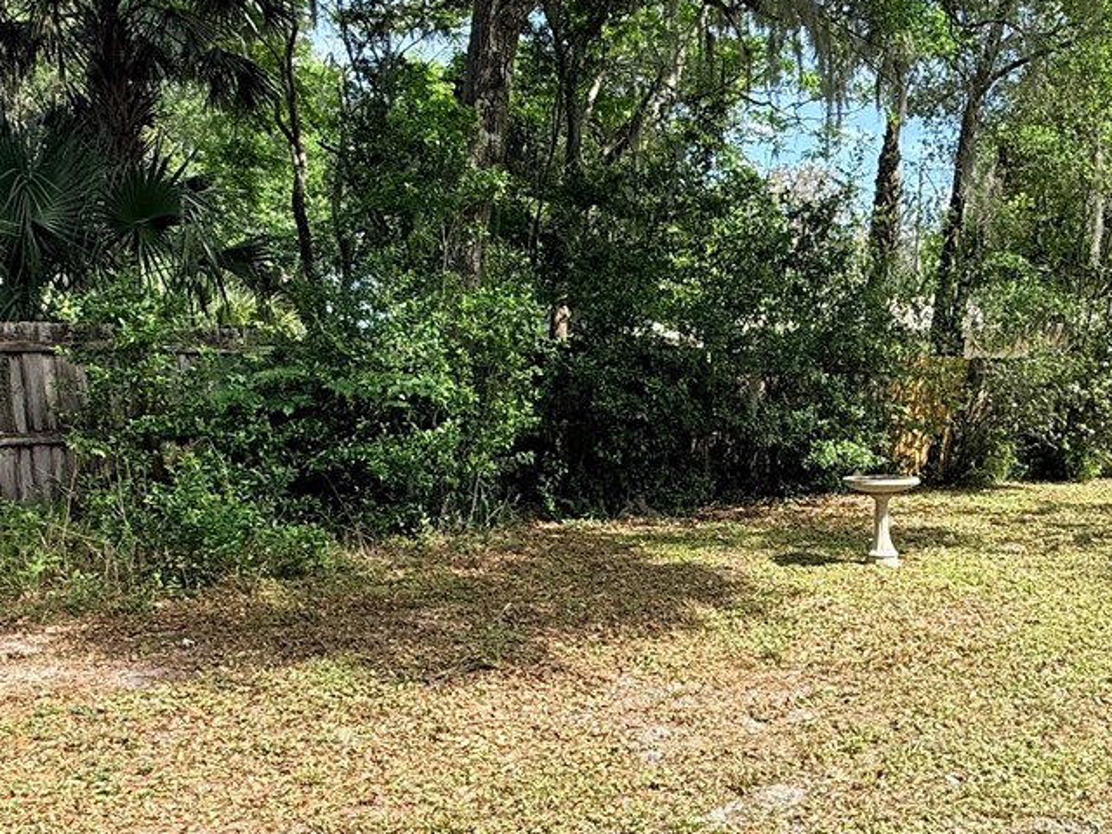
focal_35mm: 35
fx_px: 1124
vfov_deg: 40.6
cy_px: 466
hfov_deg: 51.8
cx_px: 721
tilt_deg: -5.0
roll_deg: -0.8
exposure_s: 1/540
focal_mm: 2.22
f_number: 2.2
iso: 50
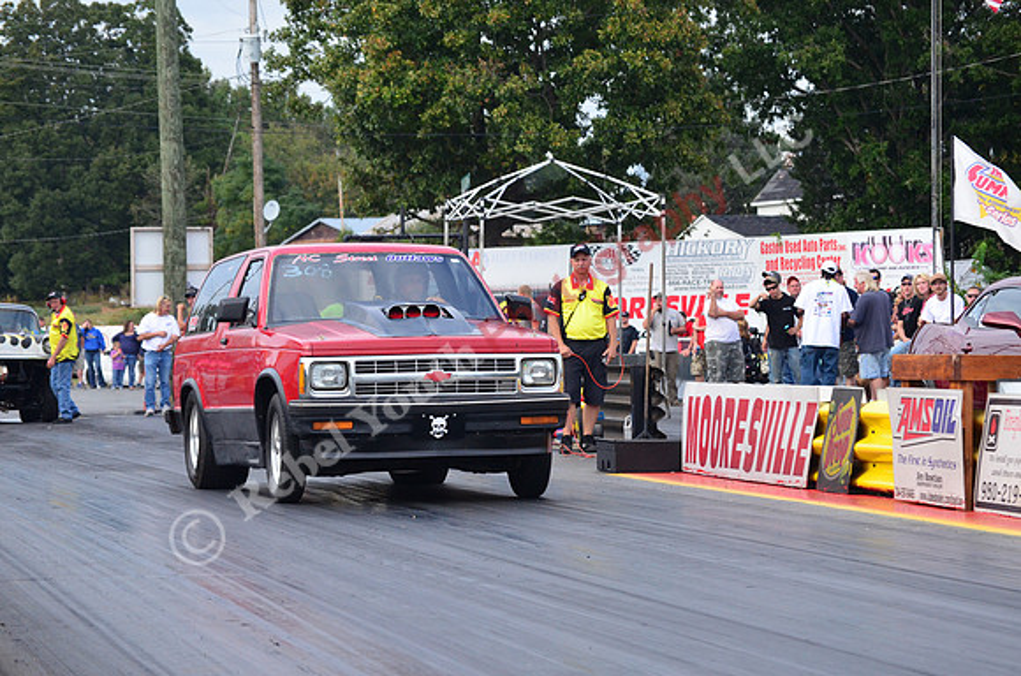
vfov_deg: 9.9
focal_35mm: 138
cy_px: 338
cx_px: 510
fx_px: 3905
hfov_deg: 14.9
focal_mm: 92
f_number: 7.1
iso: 1000
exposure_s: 1/800
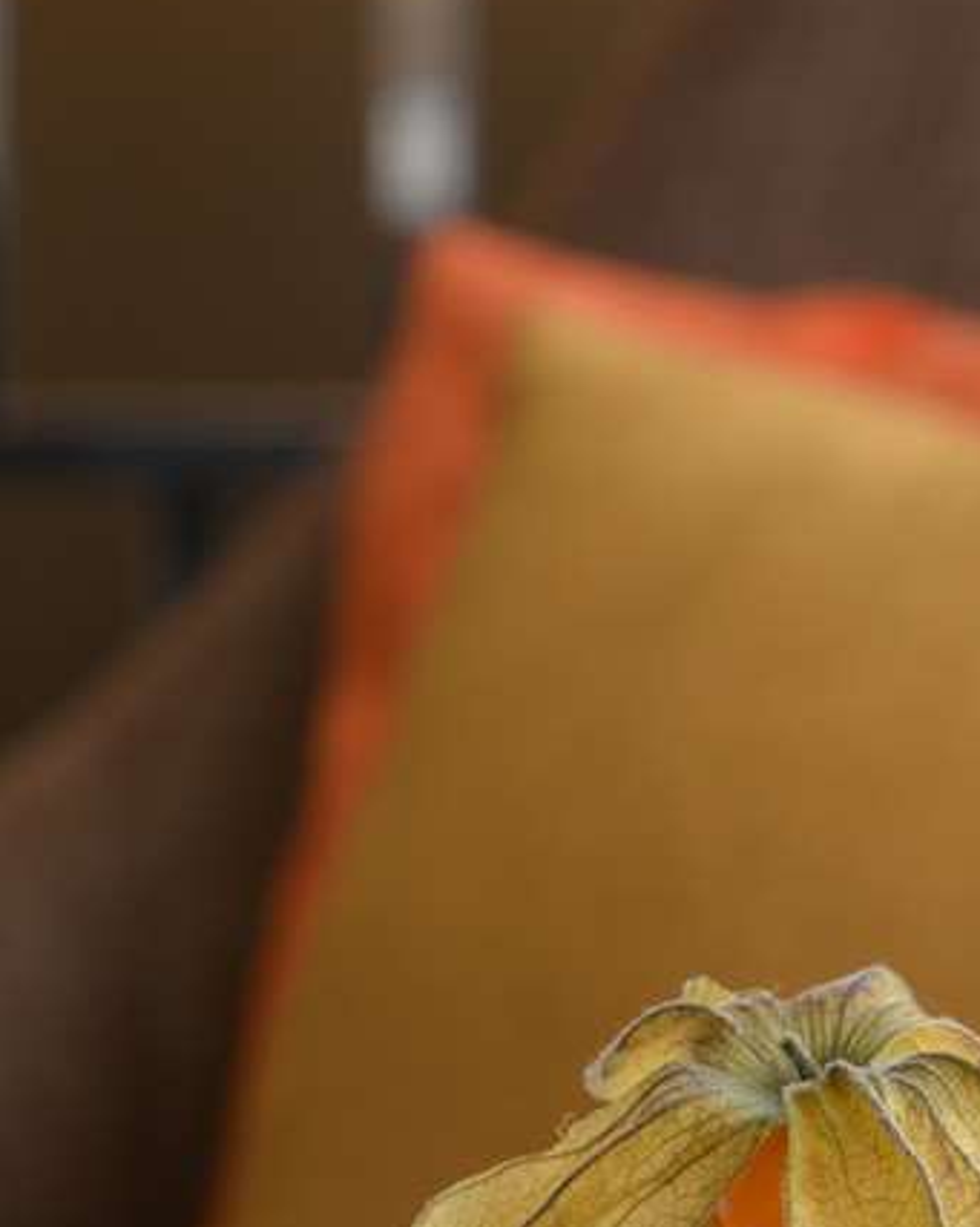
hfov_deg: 6.7
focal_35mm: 231
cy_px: 1076
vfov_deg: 8.3
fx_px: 8384
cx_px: 957
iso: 250
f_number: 8
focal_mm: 70
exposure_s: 1/15
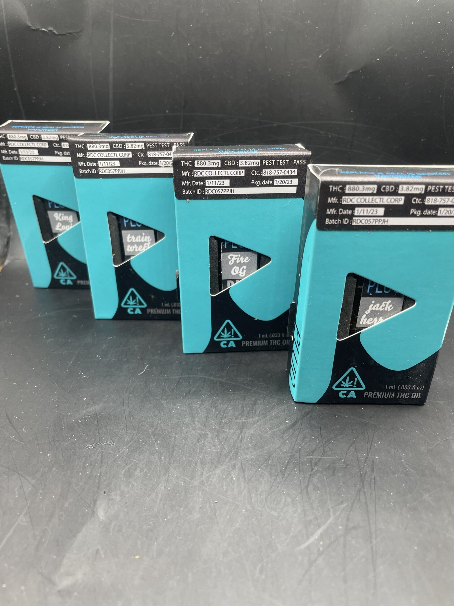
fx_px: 455
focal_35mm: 26
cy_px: 303
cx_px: 227
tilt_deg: -27.5
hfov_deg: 53.1
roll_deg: -0.5
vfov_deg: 67.3
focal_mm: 4.2
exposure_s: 1/117
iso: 80
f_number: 1.6
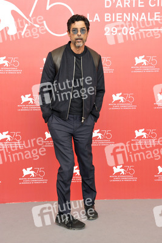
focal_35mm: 62
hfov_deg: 21.9
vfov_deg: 32.4
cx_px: 81
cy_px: 122
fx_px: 418
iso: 1000
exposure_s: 1/320
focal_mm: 62
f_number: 8
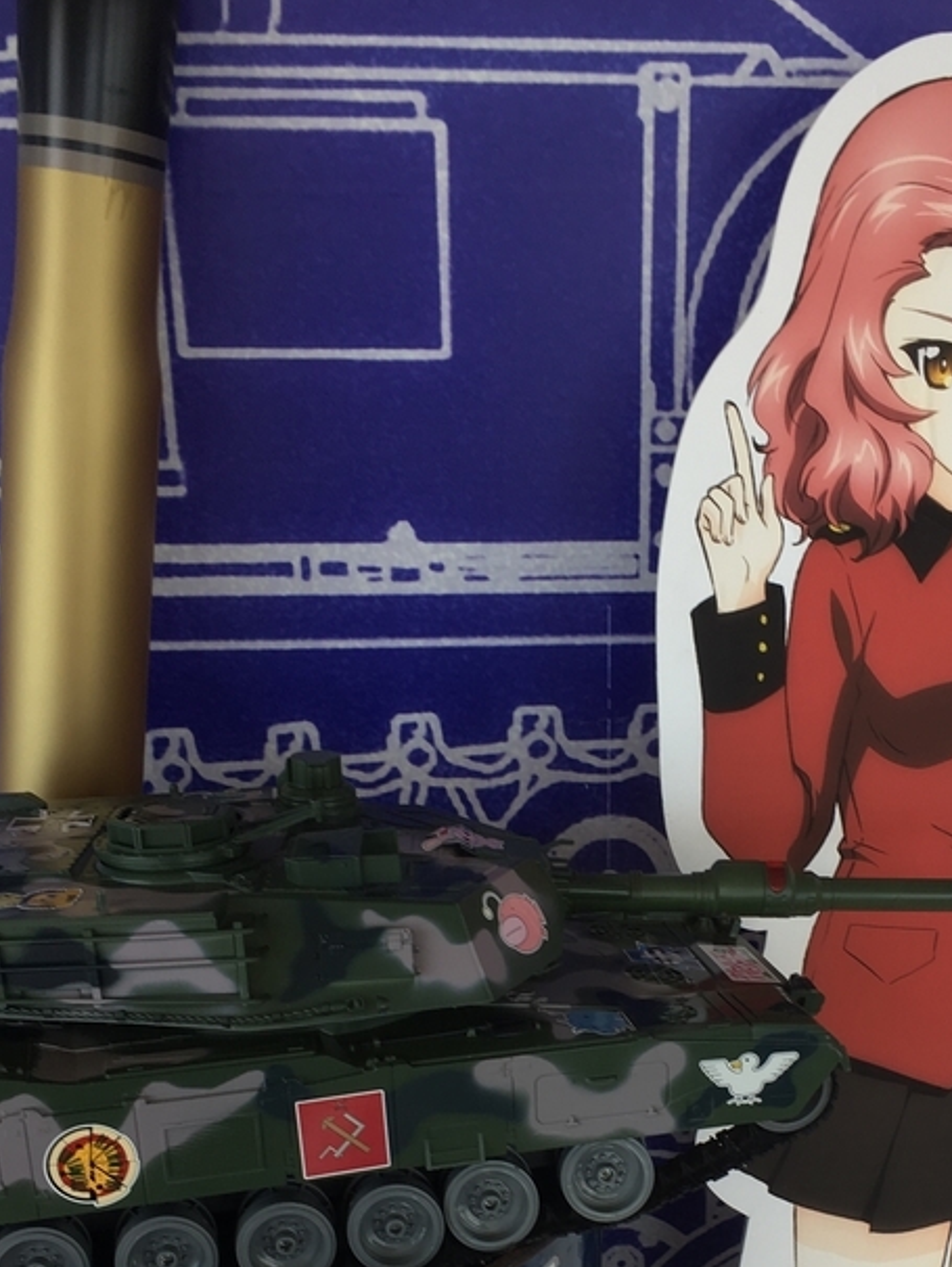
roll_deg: -0.2
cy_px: 999
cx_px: 636
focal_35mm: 49
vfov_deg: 37.6
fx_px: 1796
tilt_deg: -24.8
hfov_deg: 29.5
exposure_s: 1/120
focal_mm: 4.15
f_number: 2.2
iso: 25
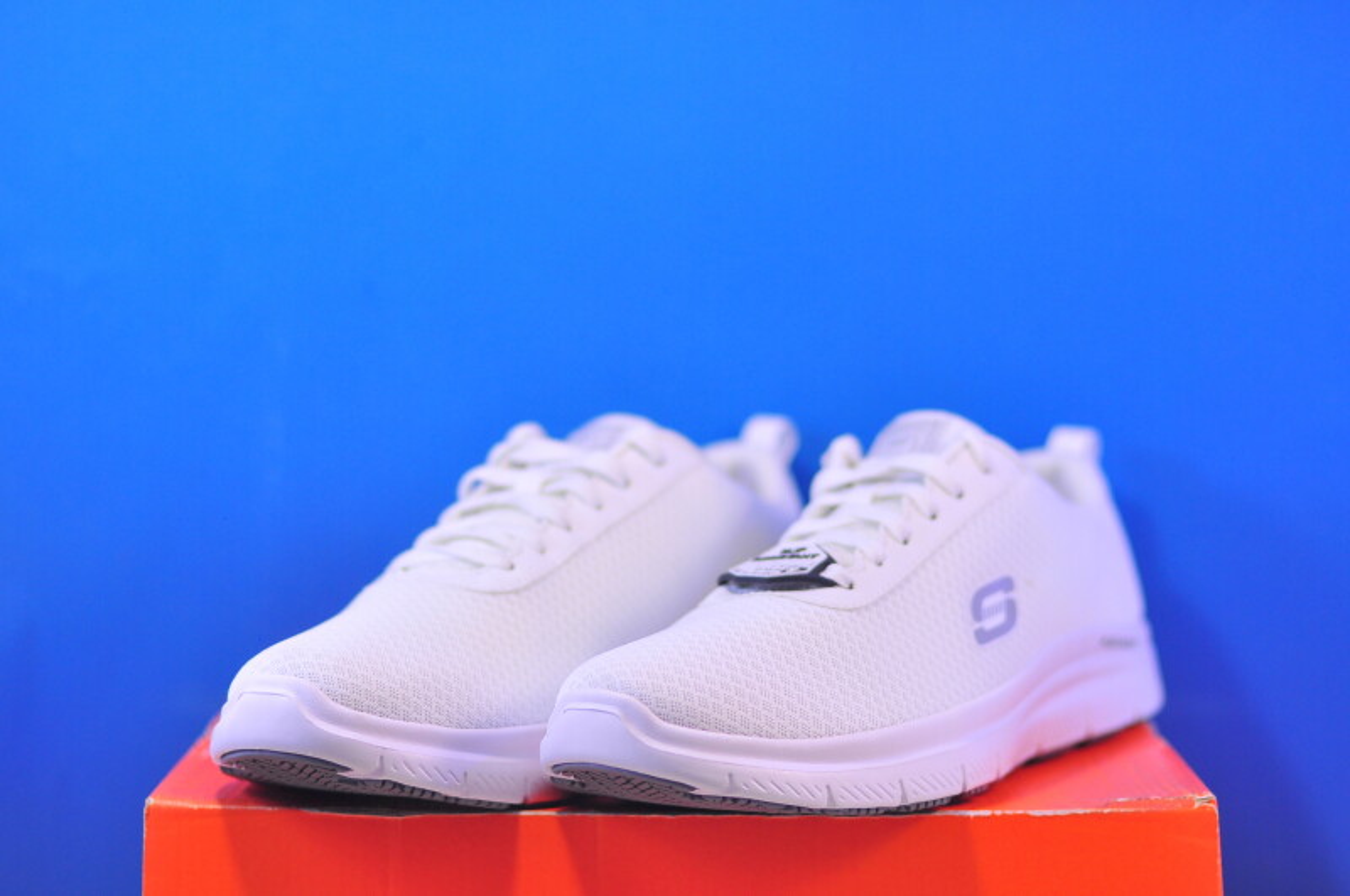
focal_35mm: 75
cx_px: 675
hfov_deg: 27.0
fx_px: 2808
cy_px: 448
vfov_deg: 18.1
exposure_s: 1/320
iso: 250
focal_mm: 50
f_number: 2.2
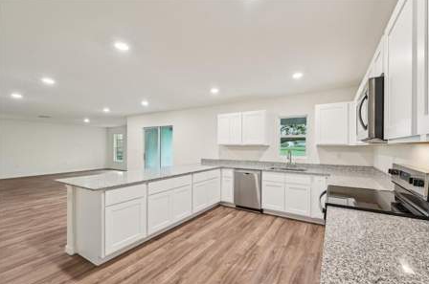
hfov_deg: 100.4
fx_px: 178
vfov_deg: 77.1
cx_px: 228
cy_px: 148
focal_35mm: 15
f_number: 8
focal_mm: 14
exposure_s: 1/15
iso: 400
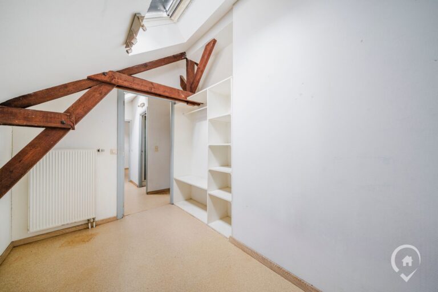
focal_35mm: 12
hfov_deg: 112.6
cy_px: 146
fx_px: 146
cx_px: 219
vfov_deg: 90.0
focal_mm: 12
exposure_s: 1/10
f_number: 7.1
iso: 500
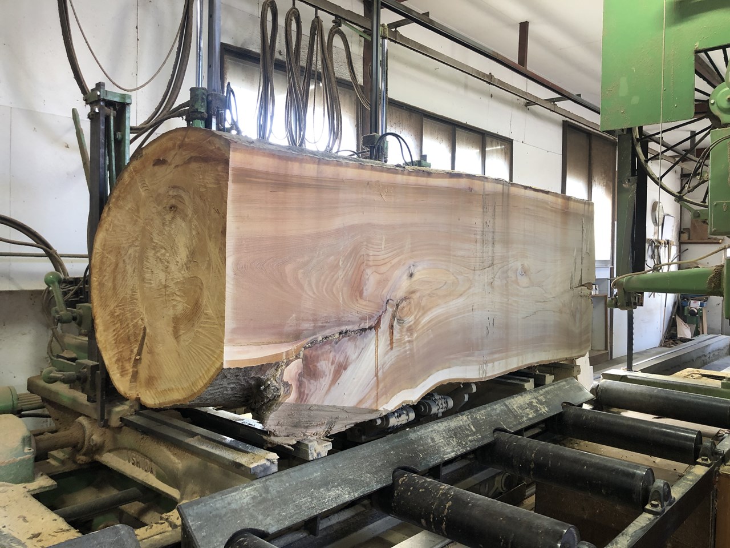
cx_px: 365
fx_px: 590
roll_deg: -0.2
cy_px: 274
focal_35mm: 28
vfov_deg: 49.7
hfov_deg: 63.4
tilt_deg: -1.0
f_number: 1.8
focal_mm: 3.99
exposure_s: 1/30
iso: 32
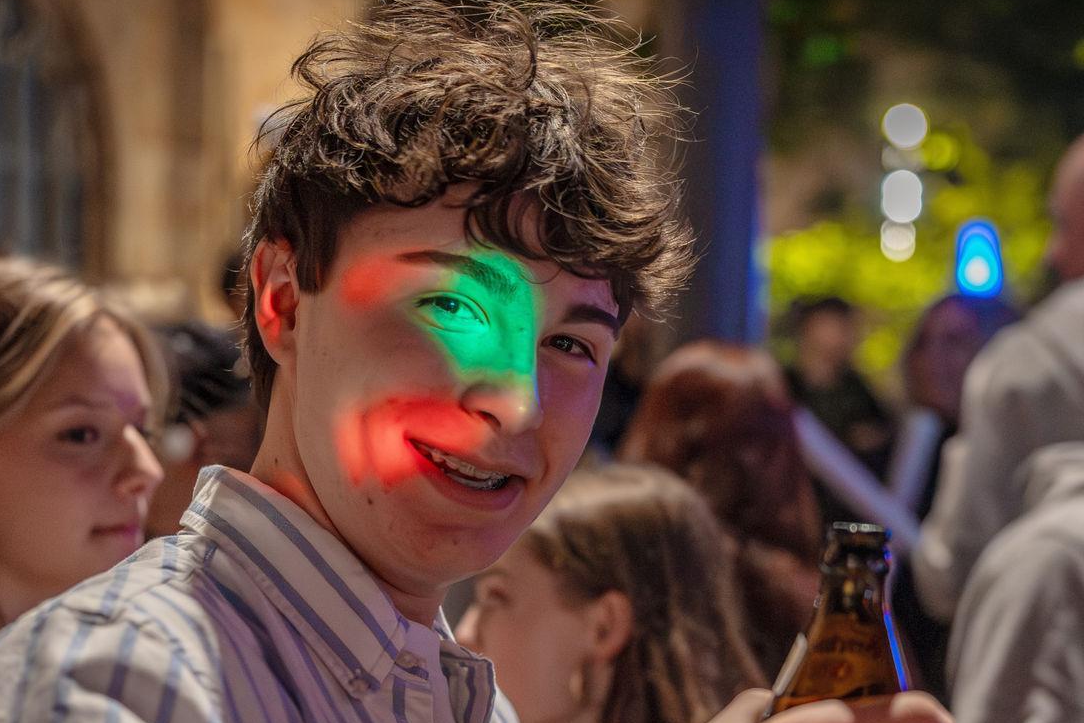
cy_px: 631
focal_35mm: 62
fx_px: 1867
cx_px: 668
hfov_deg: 32.2
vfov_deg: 21.5
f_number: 2
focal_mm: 35
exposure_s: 1/160
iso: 16000
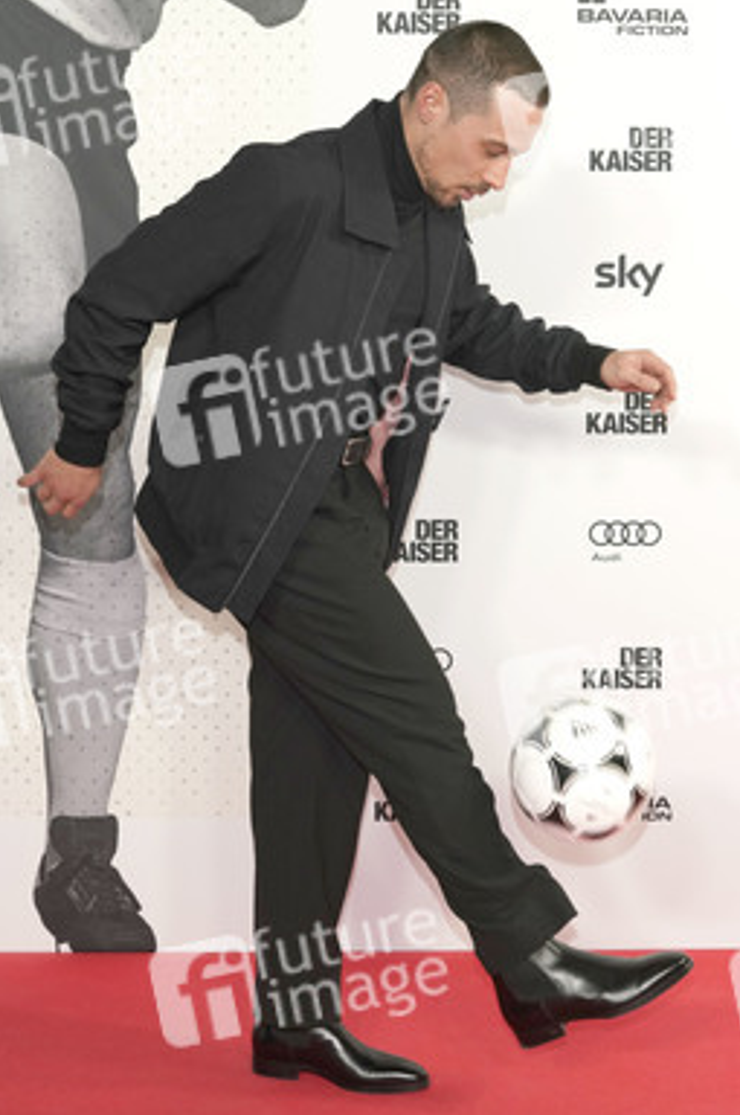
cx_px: 383
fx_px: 2257
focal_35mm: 73
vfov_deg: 27.7
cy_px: 543
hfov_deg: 18.6
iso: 2500
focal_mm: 70
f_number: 8
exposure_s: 1/250
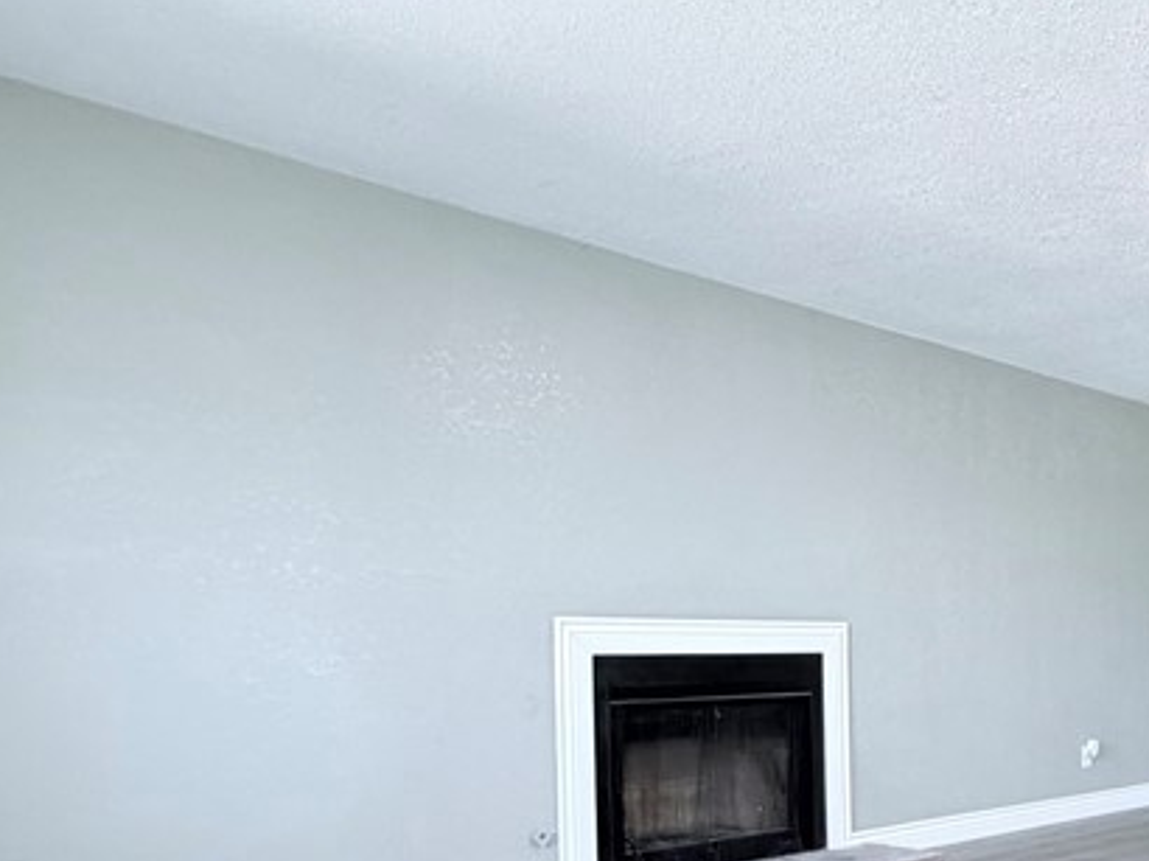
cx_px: 1121
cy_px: 682
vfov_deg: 39.2
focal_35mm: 35
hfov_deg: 45.4
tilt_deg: -2.4
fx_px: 1161
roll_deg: -0.3
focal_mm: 2.22
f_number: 2.2
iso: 320
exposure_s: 1/60
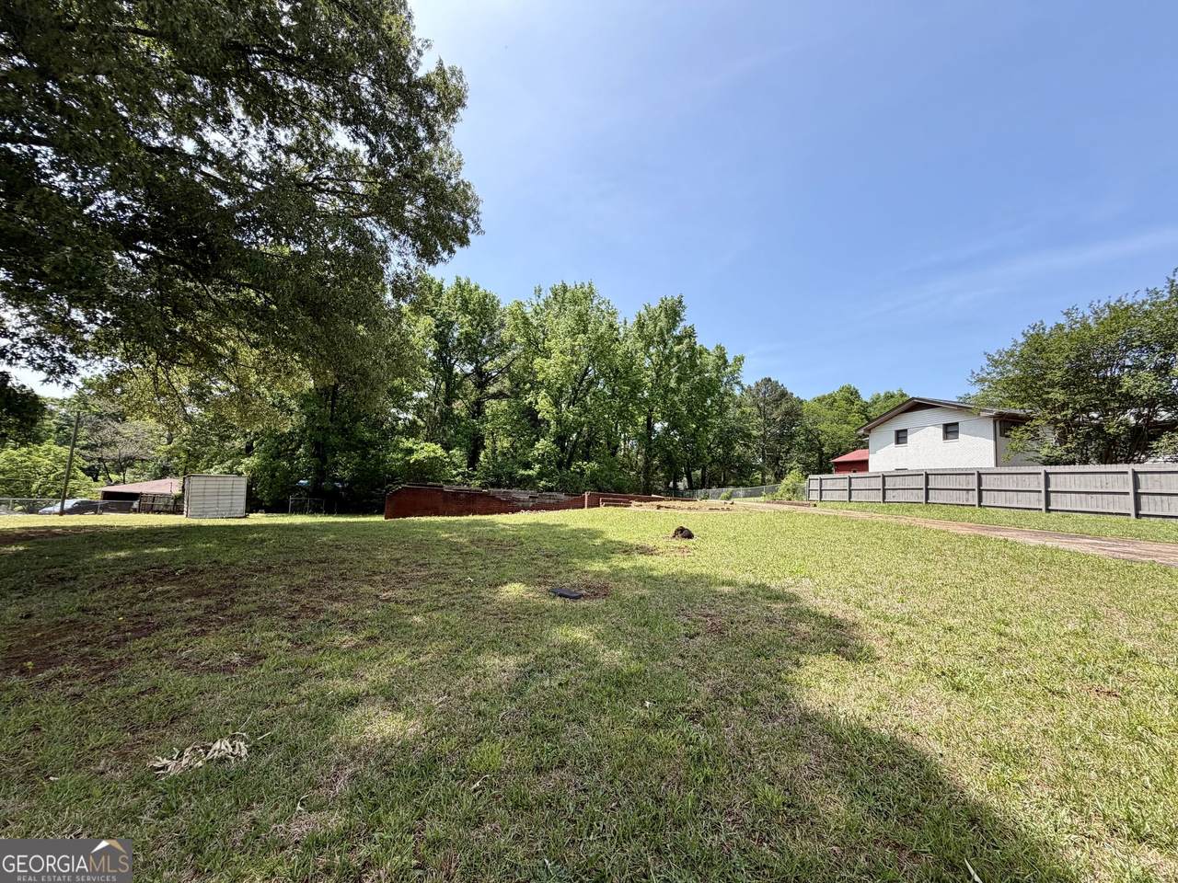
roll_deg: -3.1
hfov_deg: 102.1
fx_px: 476
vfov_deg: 85.7
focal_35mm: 14
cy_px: 442
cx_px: 589
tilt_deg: +5.2
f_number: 2.2
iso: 32
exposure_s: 1/770
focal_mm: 2.22
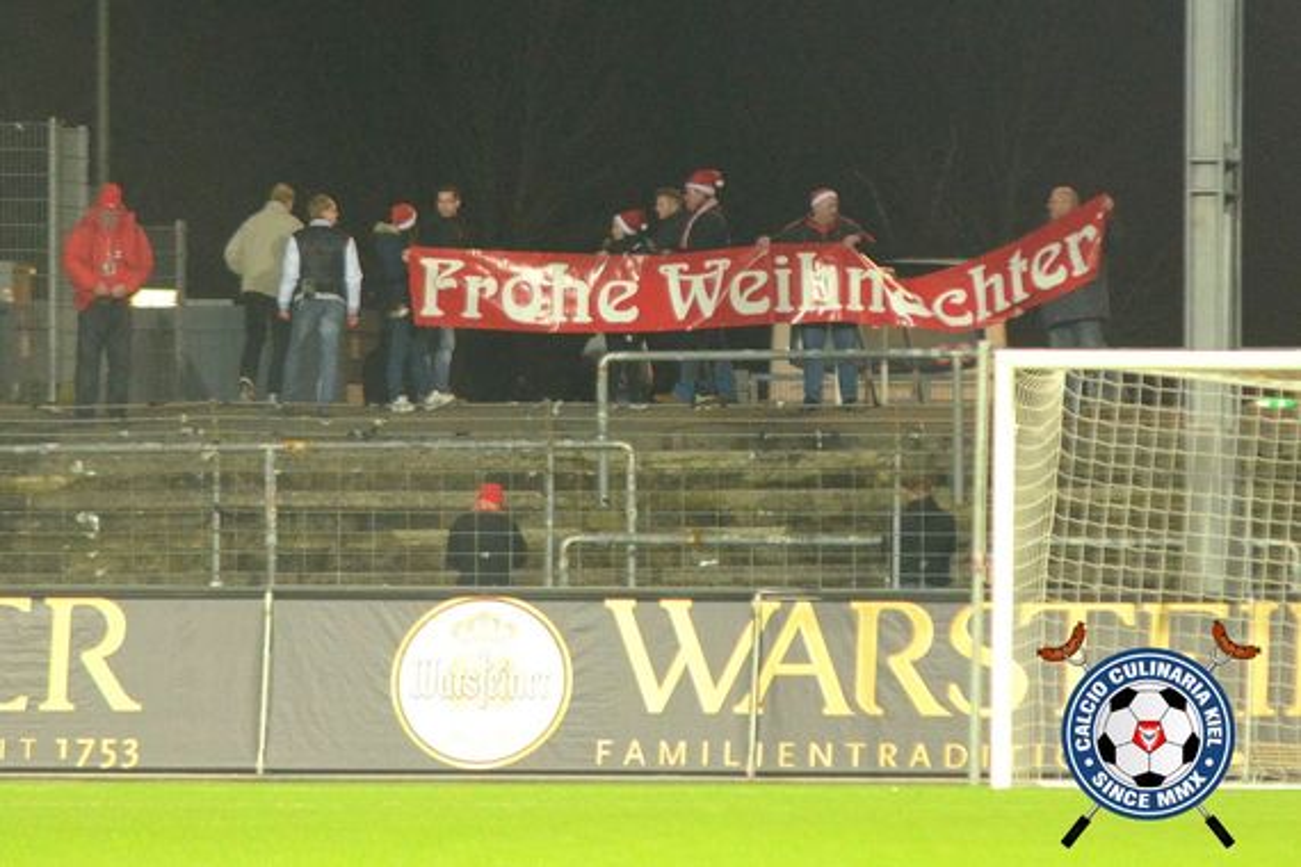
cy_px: 434
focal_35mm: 300
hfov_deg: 6.9
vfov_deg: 4.6
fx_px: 10841
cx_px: 650
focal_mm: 200
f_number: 3.2
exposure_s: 1/250
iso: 2500
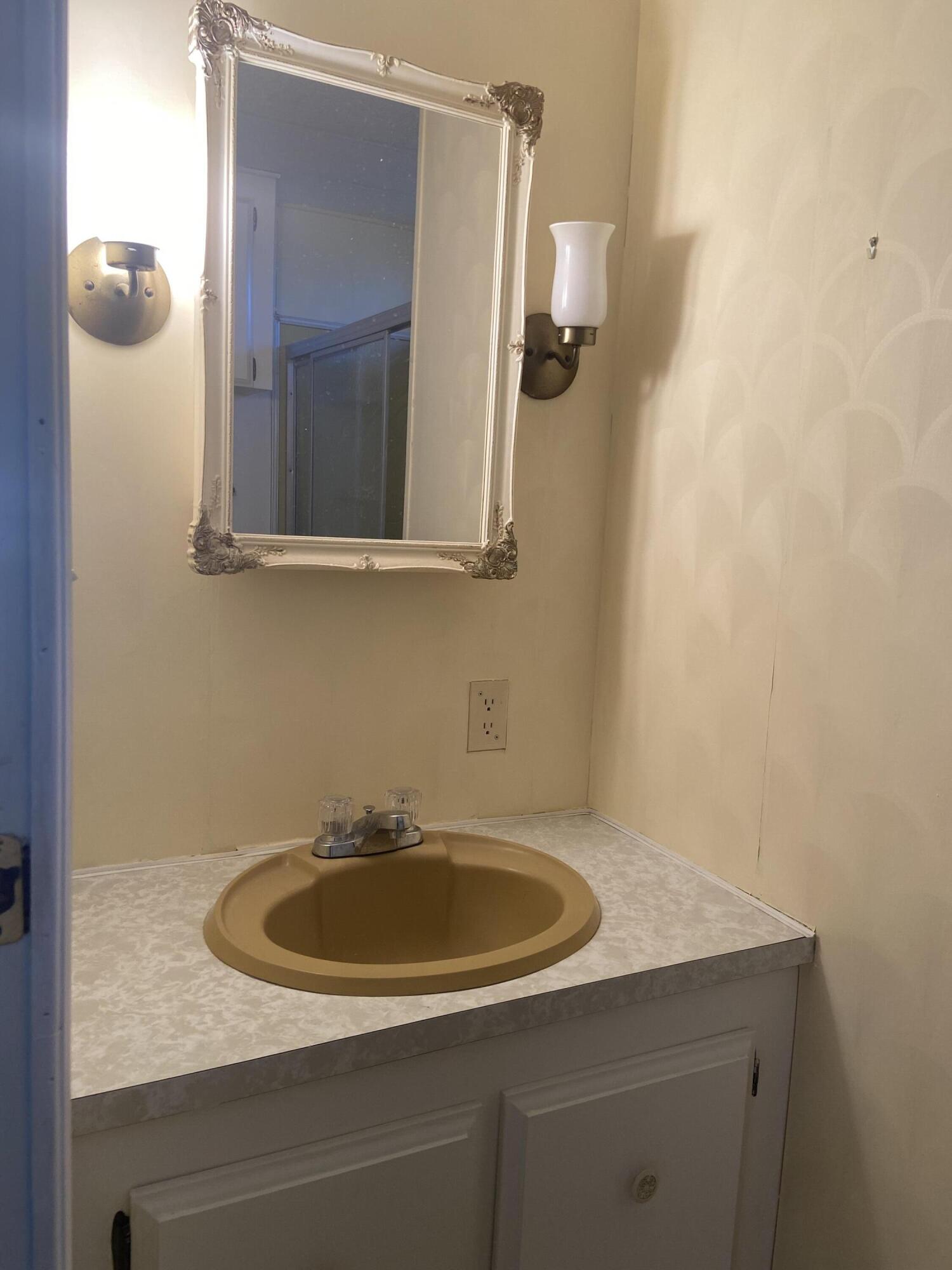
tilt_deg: -7.8
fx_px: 953
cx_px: 476
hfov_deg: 53.1
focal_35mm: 26
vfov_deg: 67.3
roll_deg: -3.0
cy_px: 635
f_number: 1.8
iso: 80
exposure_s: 1/120
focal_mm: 4.25
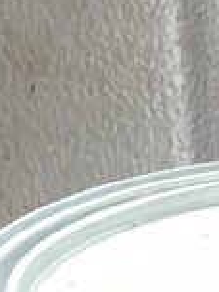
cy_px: 603
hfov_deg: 6.8
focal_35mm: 209
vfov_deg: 8.9
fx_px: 1763
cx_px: 471
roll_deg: +0.0
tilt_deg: -32.5
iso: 80
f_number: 2.4
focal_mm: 3.3
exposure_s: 1/50
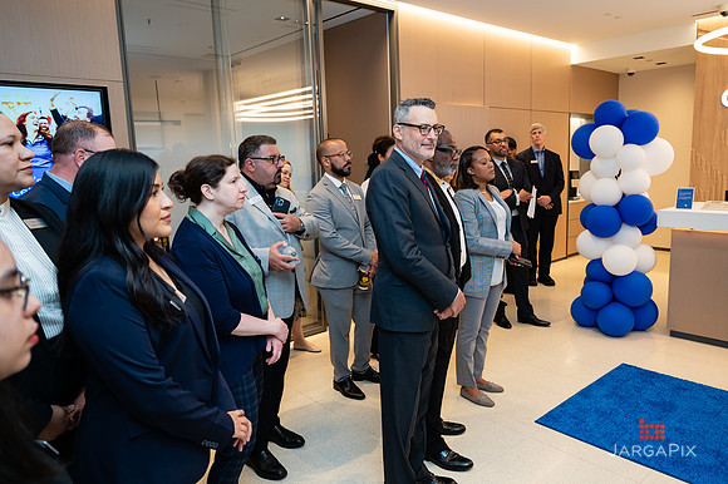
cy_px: 232
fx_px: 514
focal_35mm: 25
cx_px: 379
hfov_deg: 70.6
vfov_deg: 50.5
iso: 400
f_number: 4
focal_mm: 24
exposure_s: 1/160
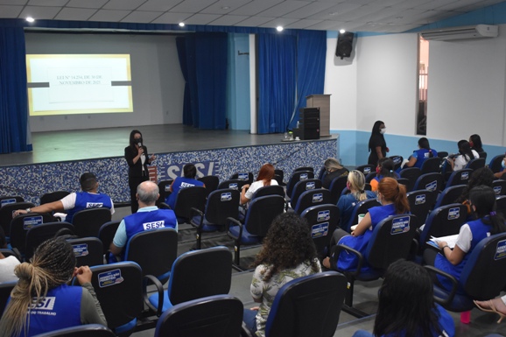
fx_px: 569
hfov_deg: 47.9
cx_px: 253
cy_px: 168
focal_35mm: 40
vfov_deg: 33.0
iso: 2000
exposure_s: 1/60
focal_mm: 27
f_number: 4
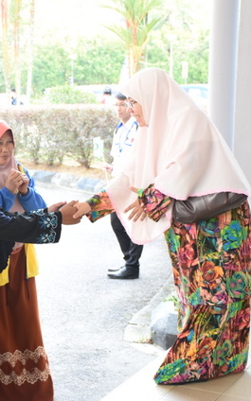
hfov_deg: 15.7
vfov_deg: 25.6
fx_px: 884
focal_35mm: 81
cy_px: 200
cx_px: -23
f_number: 5
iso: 320
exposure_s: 1/50
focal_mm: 35
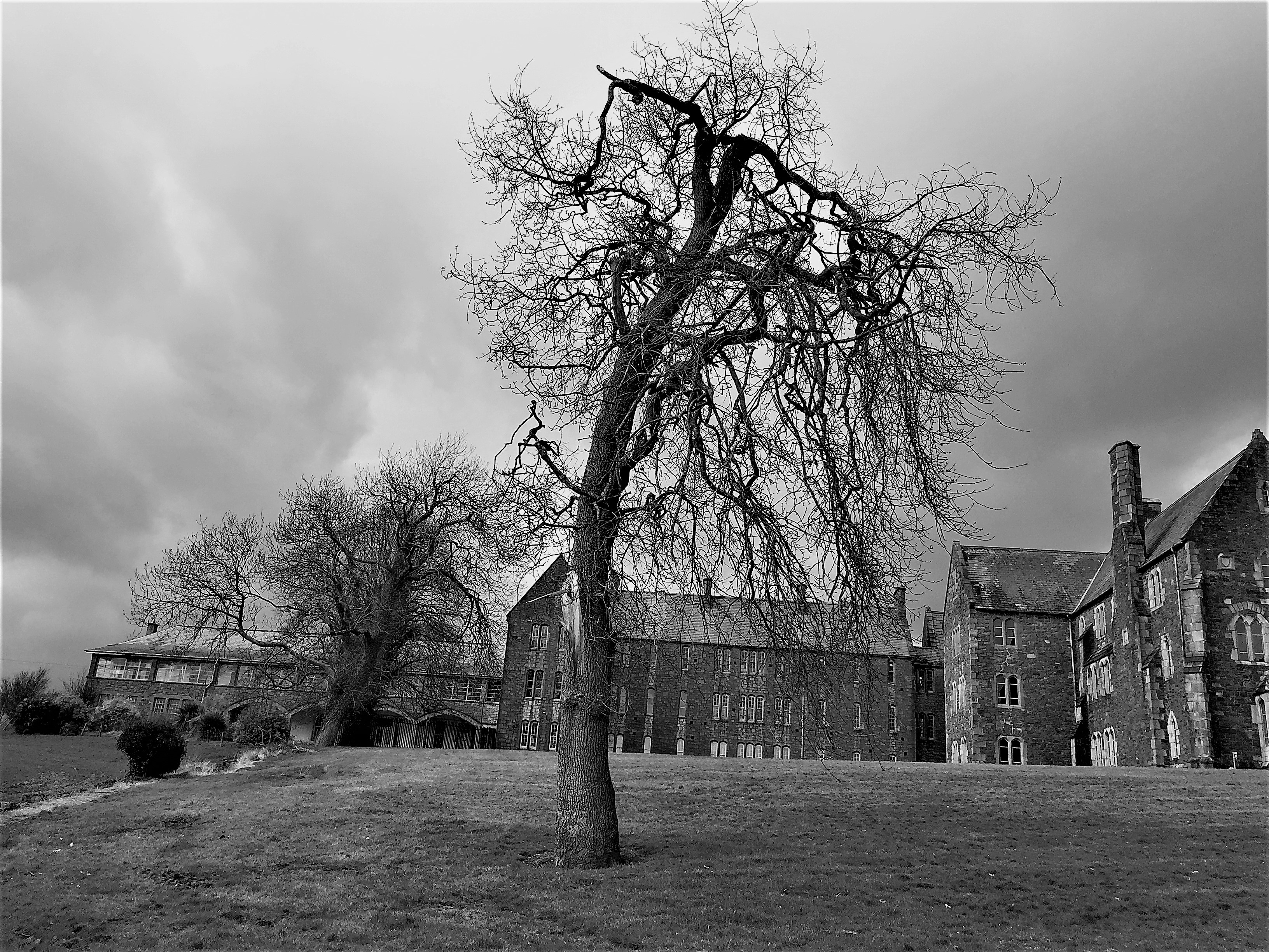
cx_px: 634
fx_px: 1063
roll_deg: -4.6
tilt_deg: +18.8
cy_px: 476
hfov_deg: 61.7
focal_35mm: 29
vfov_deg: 48.2
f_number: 2.2
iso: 32
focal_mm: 4.15
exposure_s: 1/1130
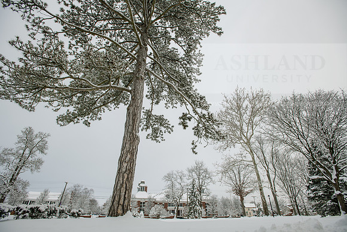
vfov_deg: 70.5
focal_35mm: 17
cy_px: 116
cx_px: 174
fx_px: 164
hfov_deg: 93.3
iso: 200
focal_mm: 17
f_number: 5
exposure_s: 1/400
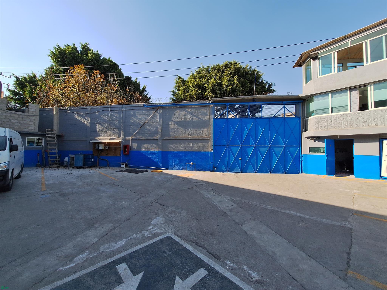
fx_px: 145
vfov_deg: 89.9
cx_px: 194
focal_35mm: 13
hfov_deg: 106.2
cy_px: 145
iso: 40
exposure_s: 1/1241
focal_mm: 1.74
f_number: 2.2
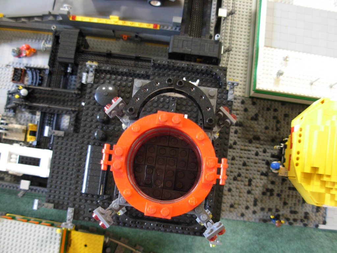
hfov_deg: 49.0
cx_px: 168
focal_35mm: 38
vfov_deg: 37.7
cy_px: 126
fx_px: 370
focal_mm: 6.3
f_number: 2.9
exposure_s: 1/4
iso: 183
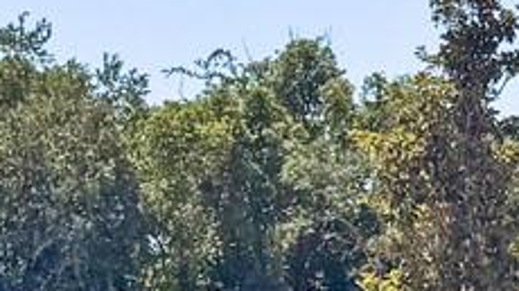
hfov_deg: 11.7
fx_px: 2503
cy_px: 476
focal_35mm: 182
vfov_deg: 6.5
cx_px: 548
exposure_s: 1/5700
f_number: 1.8
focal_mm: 6.76
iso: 80
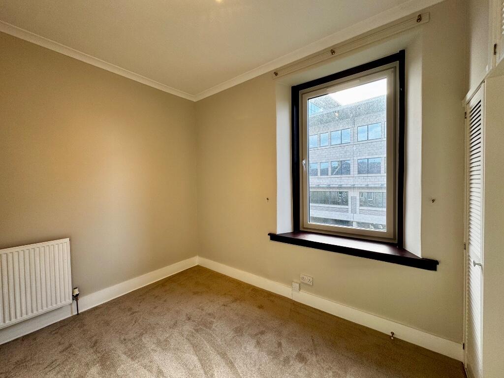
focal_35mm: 14
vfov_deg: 85.7
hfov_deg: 102.1
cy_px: 189
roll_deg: +1.2
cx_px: 252
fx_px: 204
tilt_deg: -1.3
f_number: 2.2
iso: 40
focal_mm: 2.22
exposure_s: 1/100
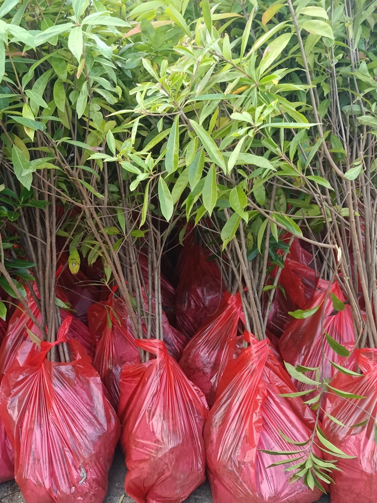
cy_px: 252
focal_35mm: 46
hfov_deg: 31.5
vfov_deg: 41.2
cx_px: 188
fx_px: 668
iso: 445
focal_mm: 4.71
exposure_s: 1/100
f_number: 1.79
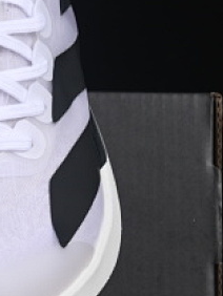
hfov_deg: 5.3
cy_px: 107
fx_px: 2367
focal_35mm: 276
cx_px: -196
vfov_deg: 7.2
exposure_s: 1/100
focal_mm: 50
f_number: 8
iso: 160
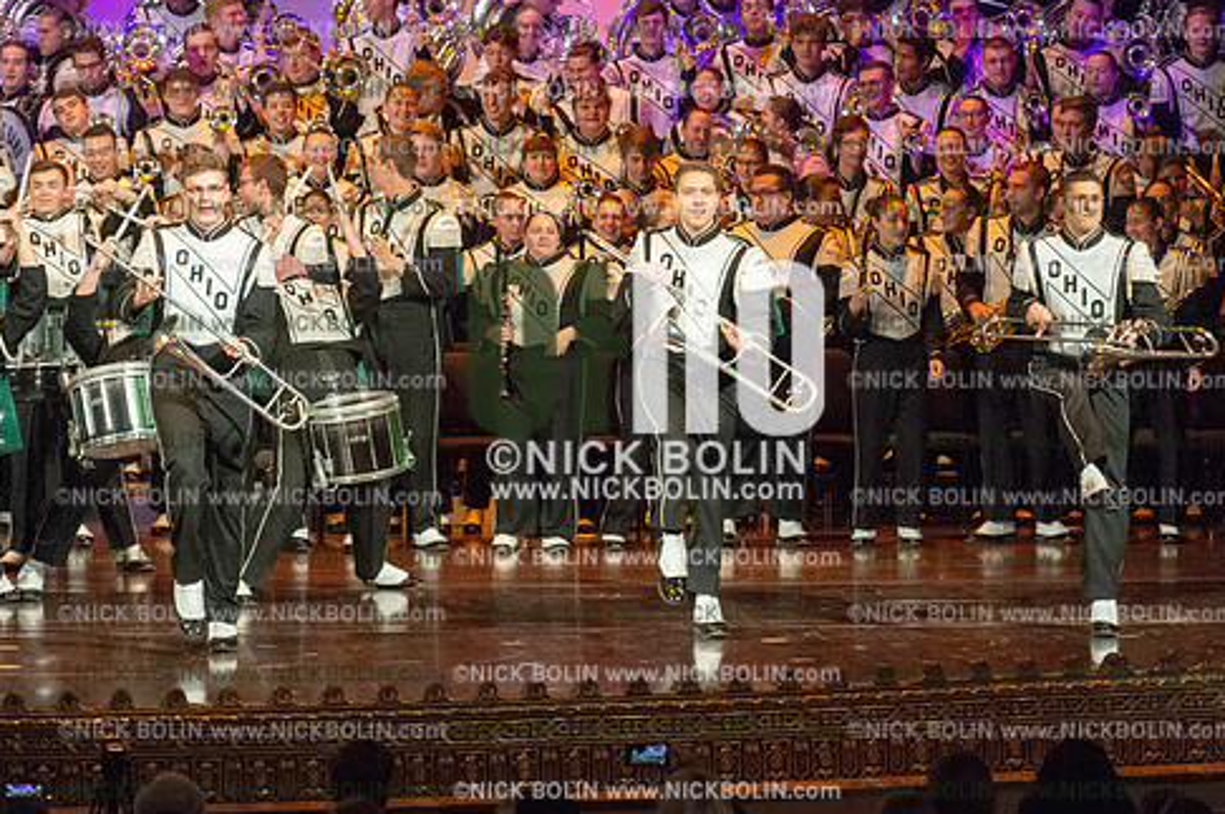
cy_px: 381
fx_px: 7512
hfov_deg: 9.3
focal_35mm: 221
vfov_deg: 6.2
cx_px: 645
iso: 8000
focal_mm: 185
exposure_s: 1/320
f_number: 5.6
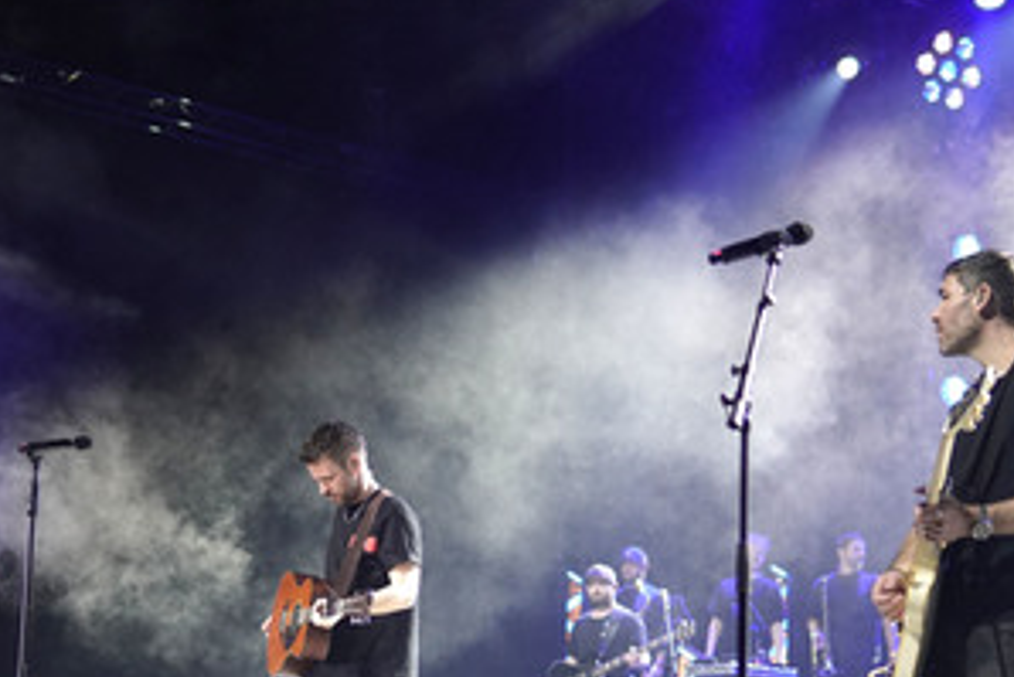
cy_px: 490
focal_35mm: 68
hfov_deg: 29.5
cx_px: 373
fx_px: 1916
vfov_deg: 19.9
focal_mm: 30
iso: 1250
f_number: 1.4
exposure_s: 1/320
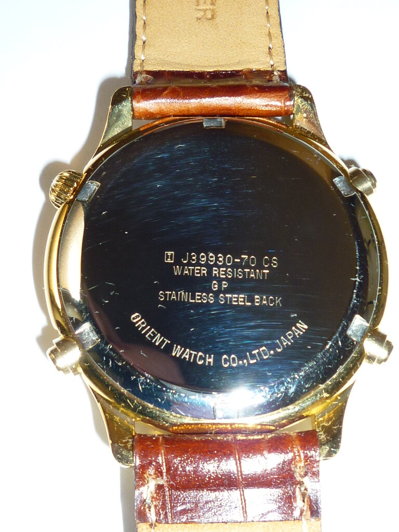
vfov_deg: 32.7
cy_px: 266
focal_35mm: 59
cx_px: 200
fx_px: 907
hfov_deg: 24.8
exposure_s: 1/30
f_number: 4
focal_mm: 5.3
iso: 100
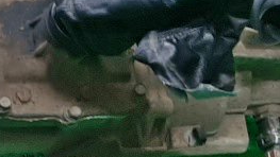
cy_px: 126
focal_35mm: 155
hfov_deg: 12.7
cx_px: -213
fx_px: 1151
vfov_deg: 7.8
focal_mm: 3.93
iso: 89
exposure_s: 1/50
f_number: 1.7
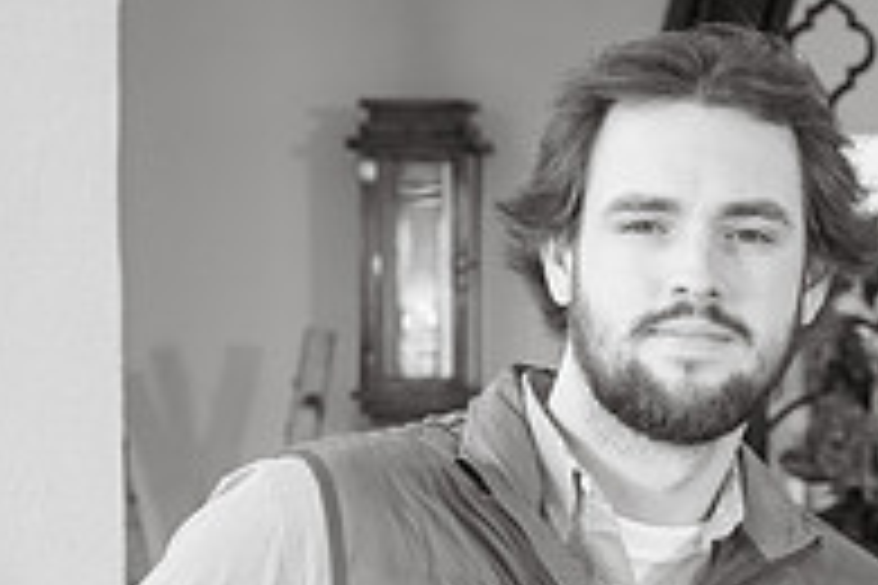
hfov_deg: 9.6
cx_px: 1027
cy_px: 785
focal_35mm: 211
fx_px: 5146
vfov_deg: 6.5
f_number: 7.1
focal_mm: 70
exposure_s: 1/250
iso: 400
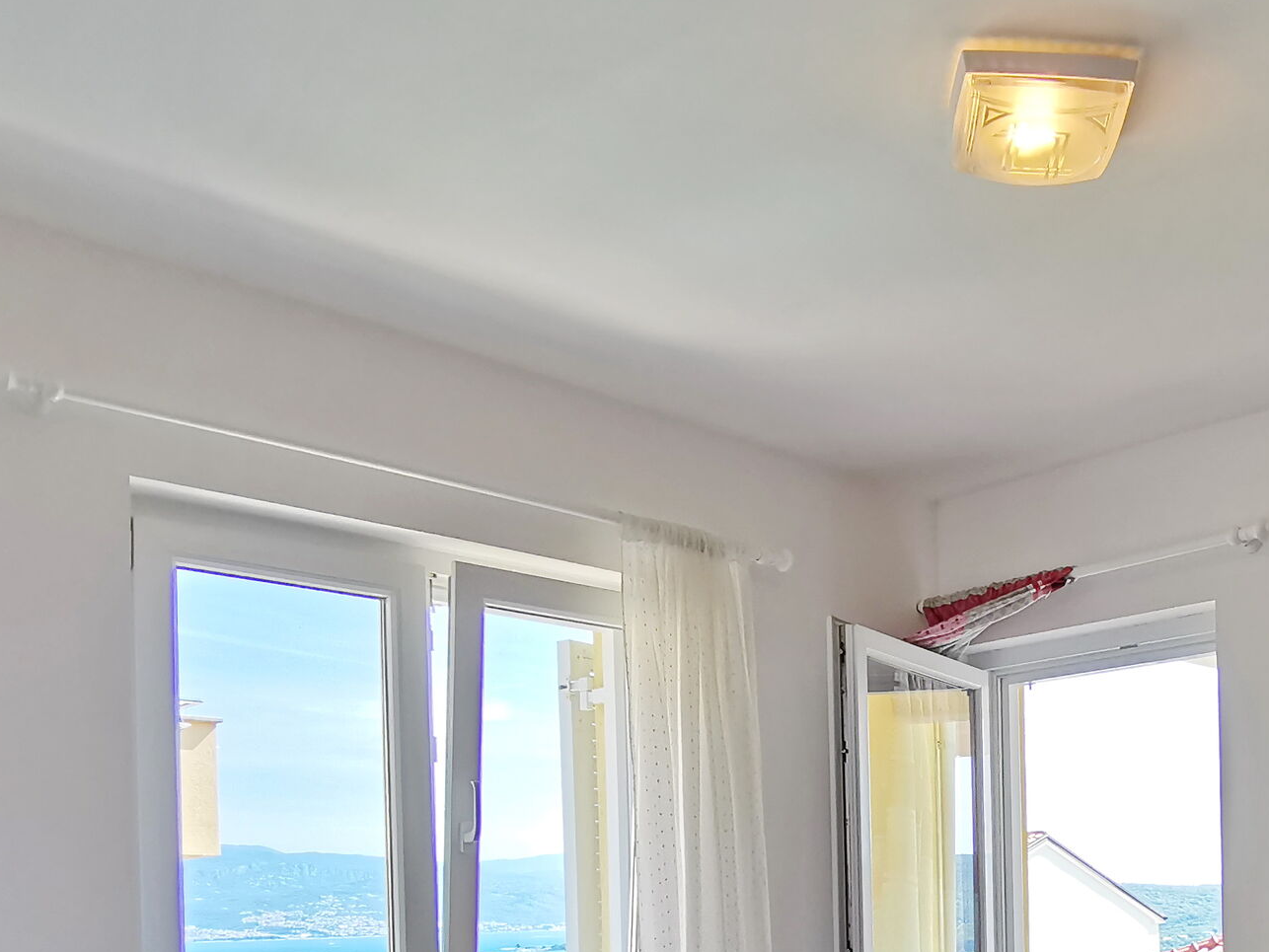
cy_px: 935
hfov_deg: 47.8
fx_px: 1357
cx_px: 989
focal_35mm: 37
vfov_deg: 35.3
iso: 50
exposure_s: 1/223
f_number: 2.2
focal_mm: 2.26
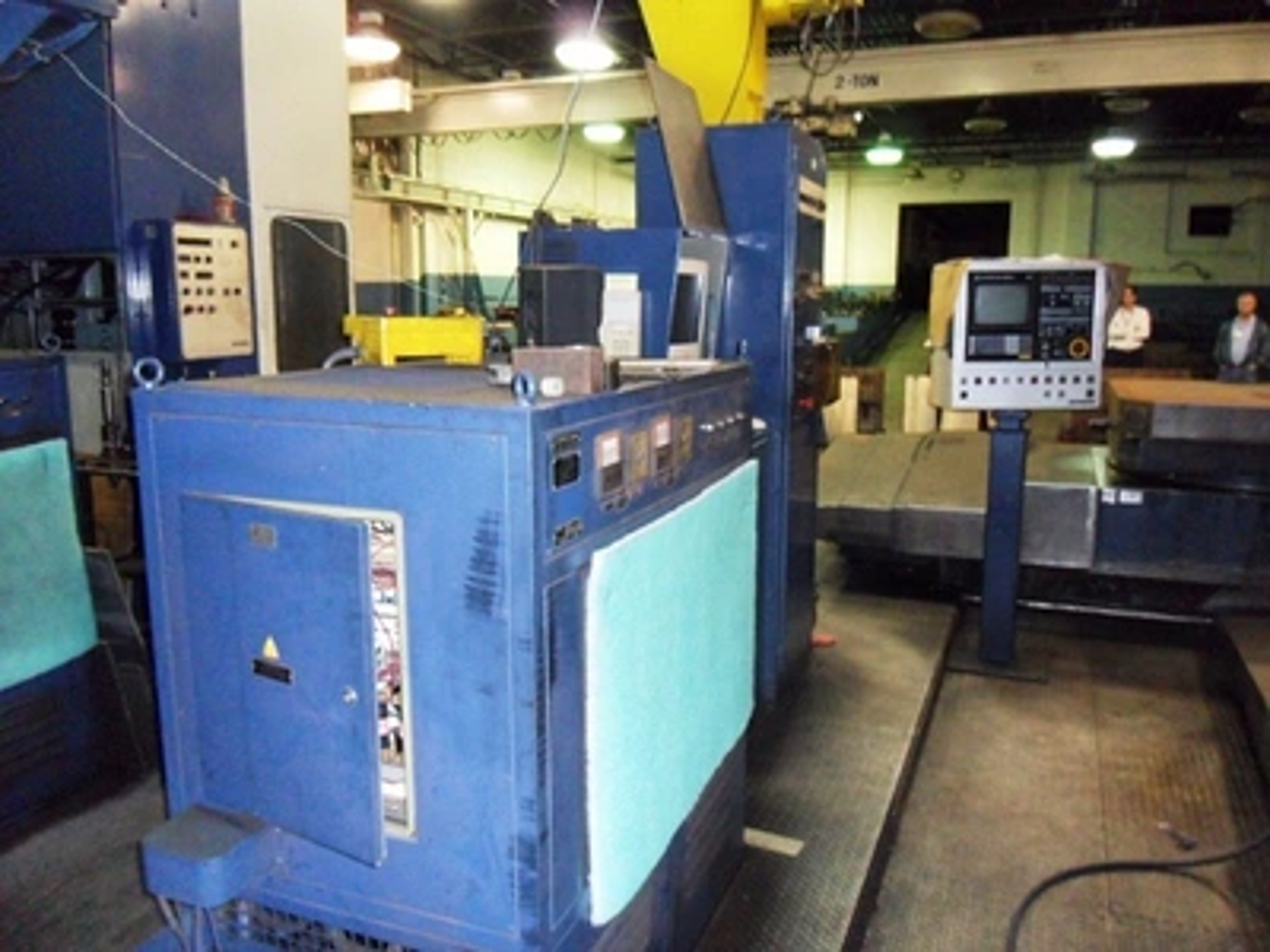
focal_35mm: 27
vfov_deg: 51.4
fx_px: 991
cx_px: 635
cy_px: 476
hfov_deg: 65.3
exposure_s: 1/45
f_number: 3.5
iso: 480
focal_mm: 4.9
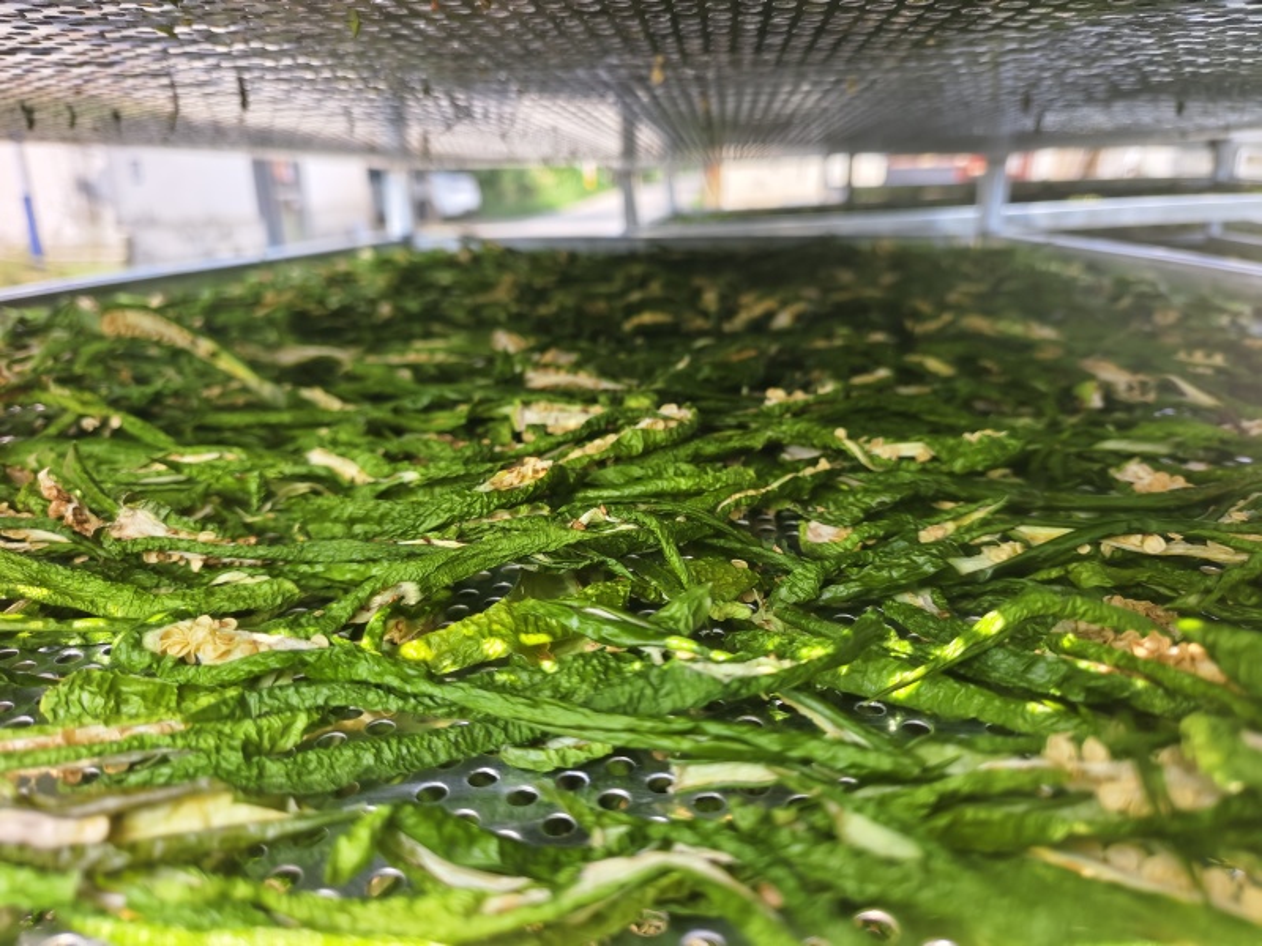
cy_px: 473
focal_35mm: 23
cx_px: 631
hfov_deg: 73.9
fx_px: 839
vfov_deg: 58.9
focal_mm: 5.5
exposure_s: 1/864
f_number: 1.75
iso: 71
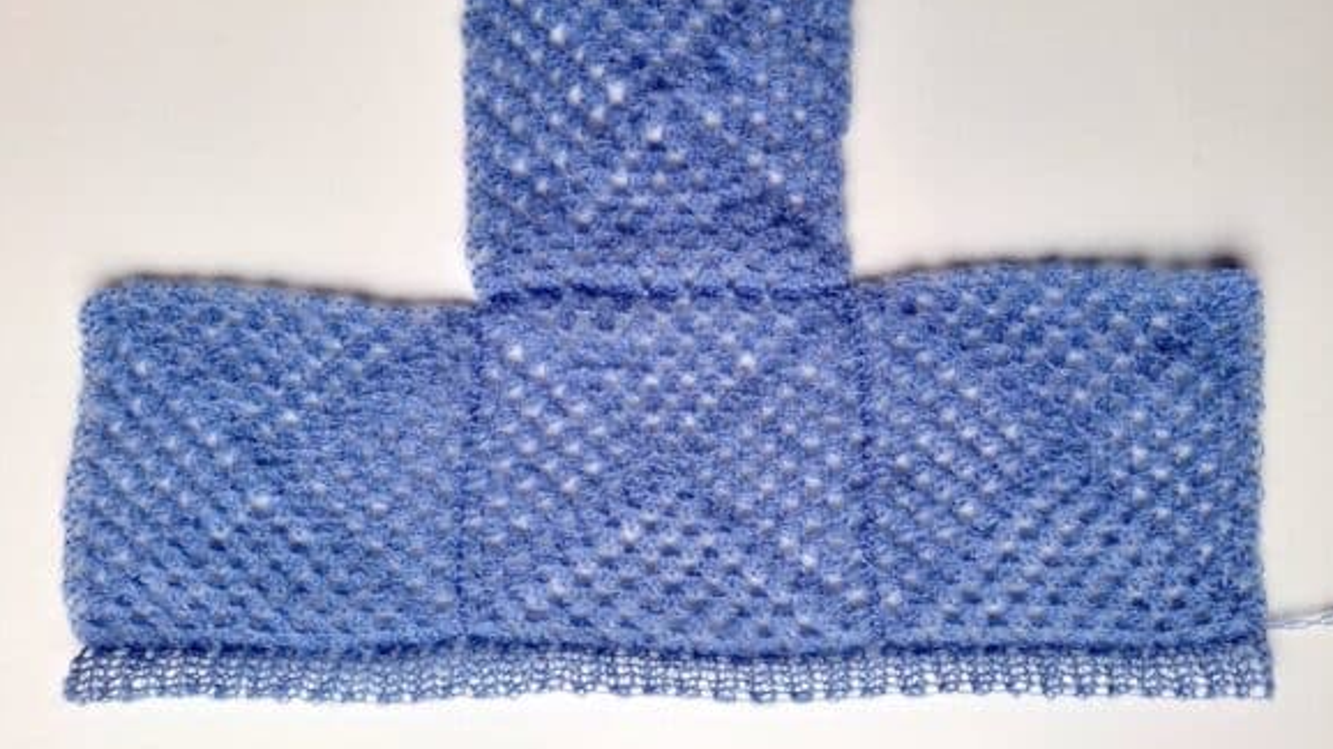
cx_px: 685
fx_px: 919
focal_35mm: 26
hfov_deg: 71.9
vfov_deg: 44.4
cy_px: 364
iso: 64
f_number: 1.8
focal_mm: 5.54
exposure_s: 1/40
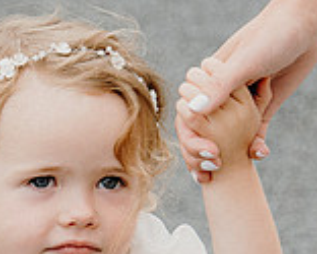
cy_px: 326
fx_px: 2985
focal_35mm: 318
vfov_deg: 4.9
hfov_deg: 6.1
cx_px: 122
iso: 125
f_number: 3.5
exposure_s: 1/200
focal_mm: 61
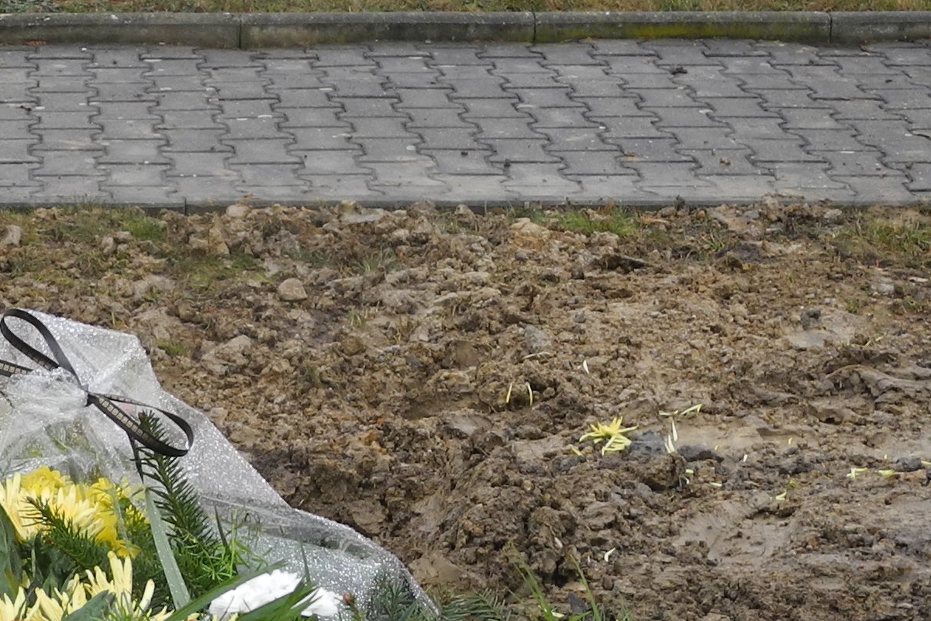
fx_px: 3103
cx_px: -140
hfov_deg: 16.5
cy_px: 509
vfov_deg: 11.4
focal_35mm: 120
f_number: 3.2
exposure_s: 1/125
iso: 100
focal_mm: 8.1
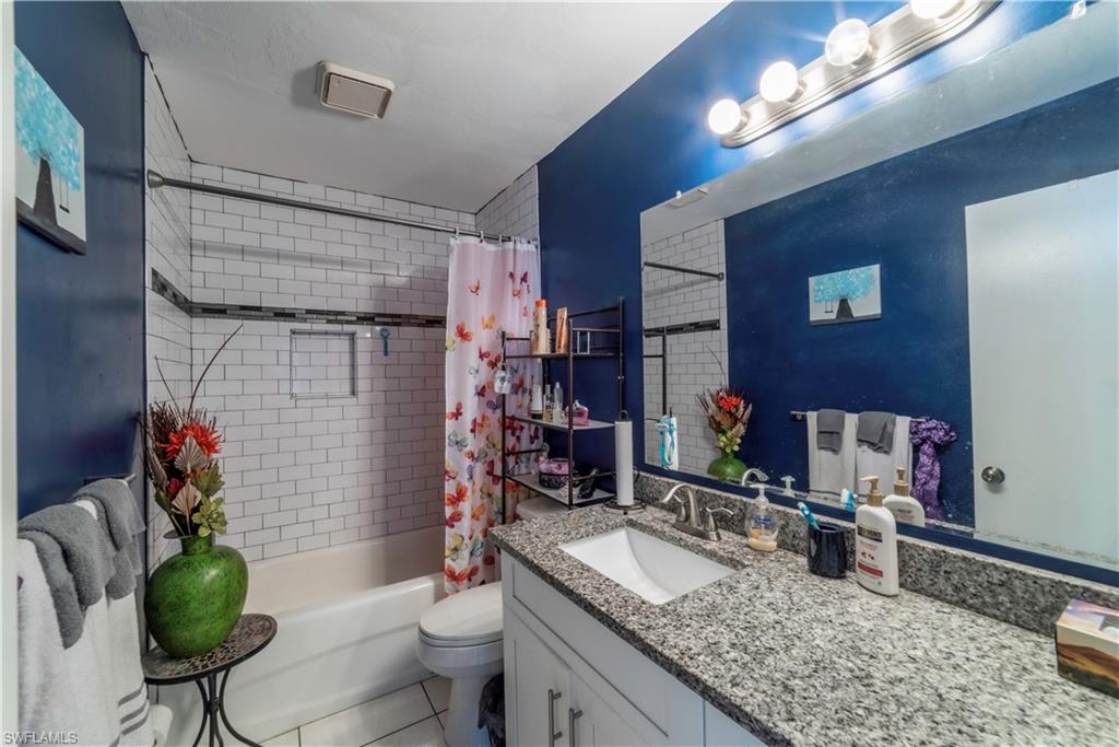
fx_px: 435
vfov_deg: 81.2
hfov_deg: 104.2
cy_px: 374
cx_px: 560
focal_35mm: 14
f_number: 20
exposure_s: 1/2.5
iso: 160
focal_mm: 14
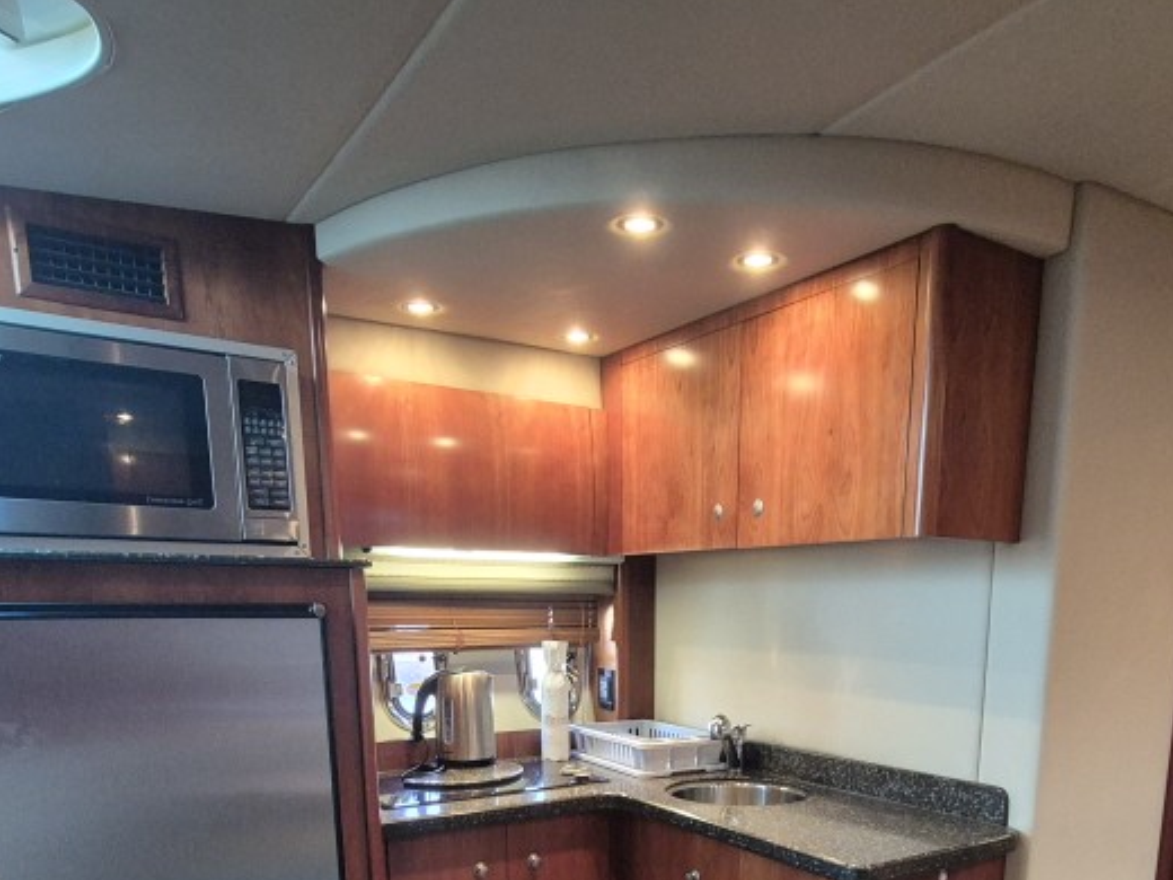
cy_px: 803
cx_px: 652
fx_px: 847
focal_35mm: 25
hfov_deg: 69.2
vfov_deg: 48.6
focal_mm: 2.2
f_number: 2.2
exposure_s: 1/50
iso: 1000
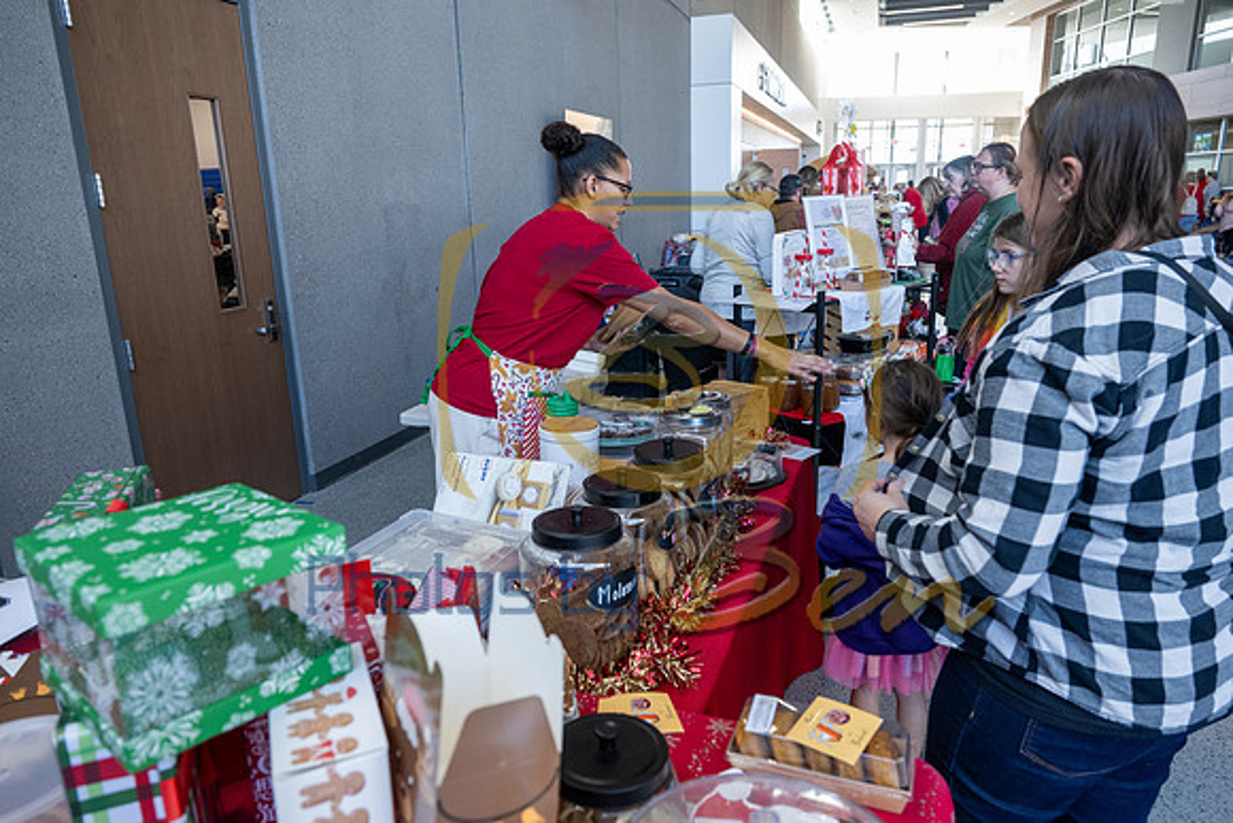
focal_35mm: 24
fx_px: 822
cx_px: 616
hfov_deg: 73.7
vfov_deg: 53.2
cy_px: 412
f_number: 5
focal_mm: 24
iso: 1250
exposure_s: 1/100
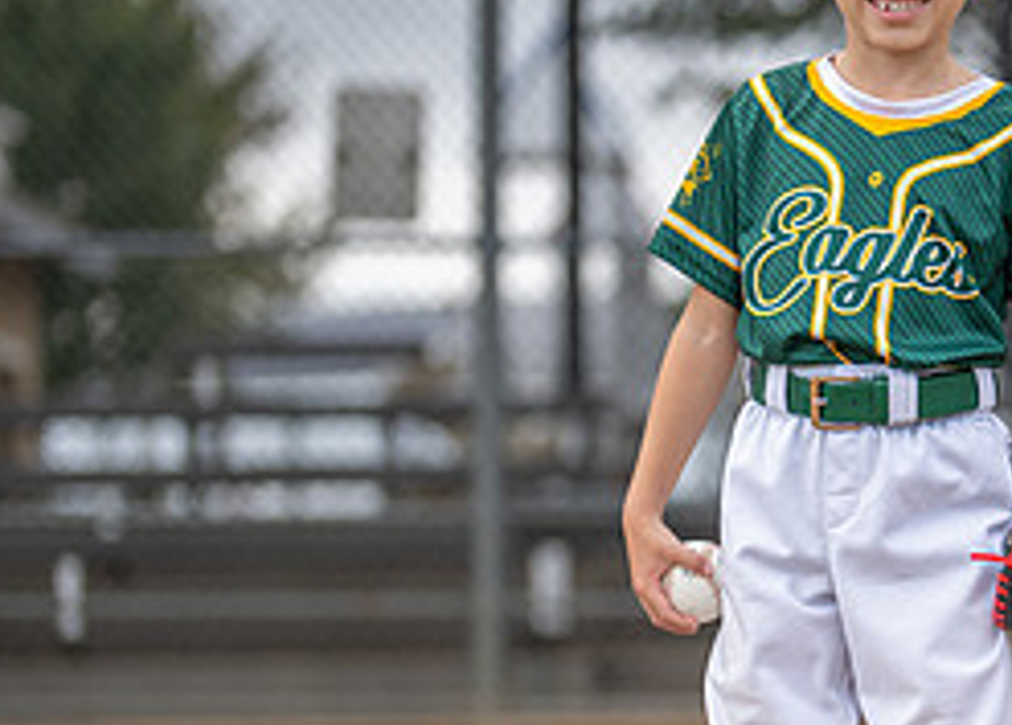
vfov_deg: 10.6
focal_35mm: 136
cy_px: 444
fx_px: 3913
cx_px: 995
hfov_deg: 14.5
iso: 200
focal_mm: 50
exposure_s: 1/3200
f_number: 1.2
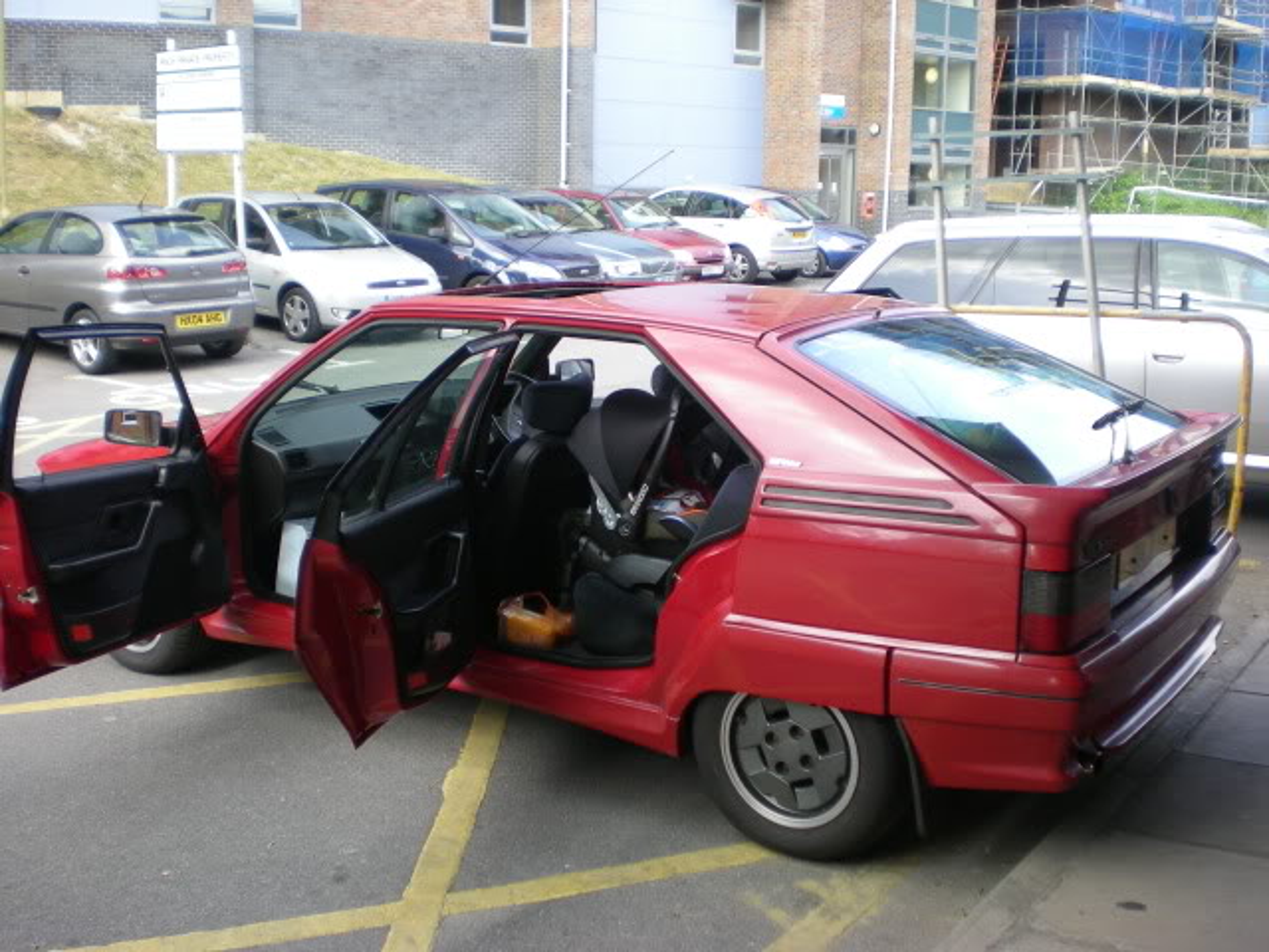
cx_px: 634
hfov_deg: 49.0
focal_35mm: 38
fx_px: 1393
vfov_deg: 37.7
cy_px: 476
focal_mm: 6.3
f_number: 3.1
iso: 50
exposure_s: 1/72.7
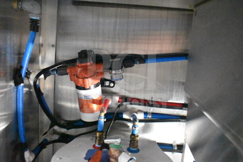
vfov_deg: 38.4
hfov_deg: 55.1
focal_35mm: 34
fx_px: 233
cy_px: 81
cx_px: 122
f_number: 3.8
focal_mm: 23
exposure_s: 1/25
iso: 25600
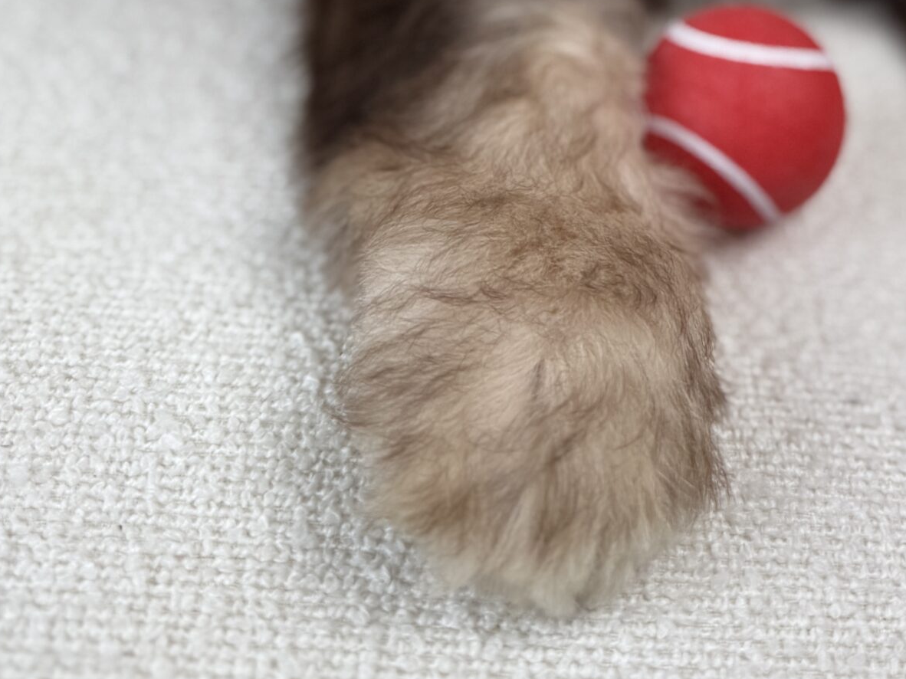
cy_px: -120
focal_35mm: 52
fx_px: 1361
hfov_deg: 36.2
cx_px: 641
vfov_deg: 25.4
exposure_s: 1/473
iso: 80
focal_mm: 6.76
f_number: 1.78
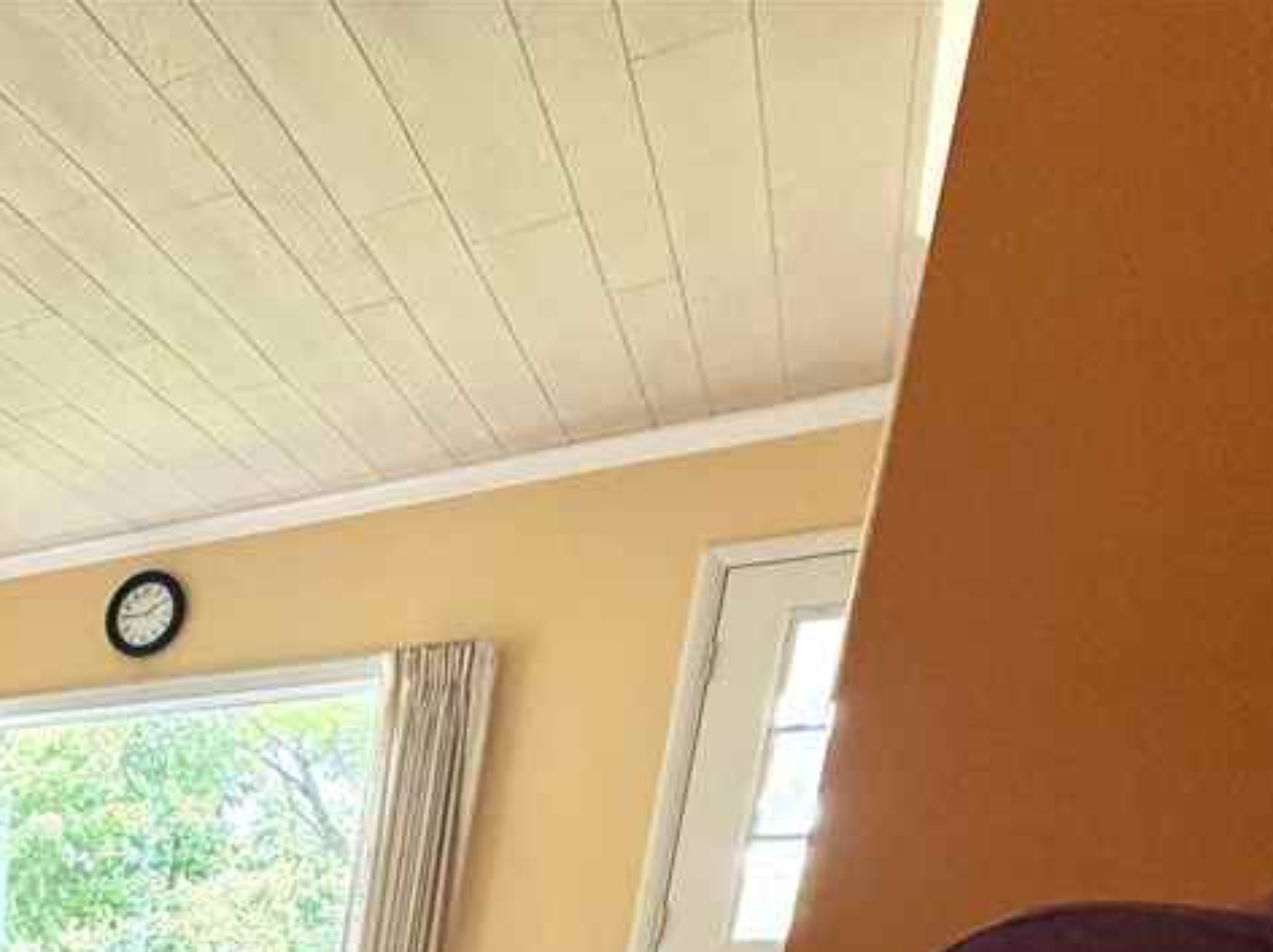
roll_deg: -0.6
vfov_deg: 29.2
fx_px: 1396
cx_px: -369
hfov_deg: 34.8
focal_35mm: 38
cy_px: 1288
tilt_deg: -14.9
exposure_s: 1/121
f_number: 2.2
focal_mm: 2.22
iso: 250
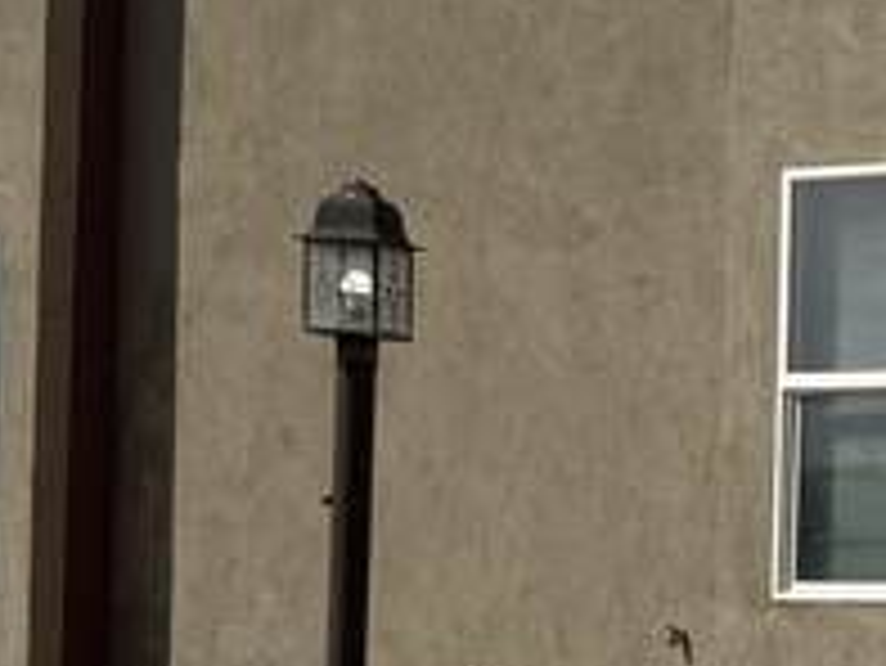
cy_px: 990
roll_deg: -2.7
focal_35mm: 156
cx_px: 1759
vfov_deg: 9.3
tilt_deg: -3.4
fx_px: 3995
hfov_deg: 11.4
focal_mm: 6.76
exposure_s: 1/10417
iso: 80
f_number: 1.78
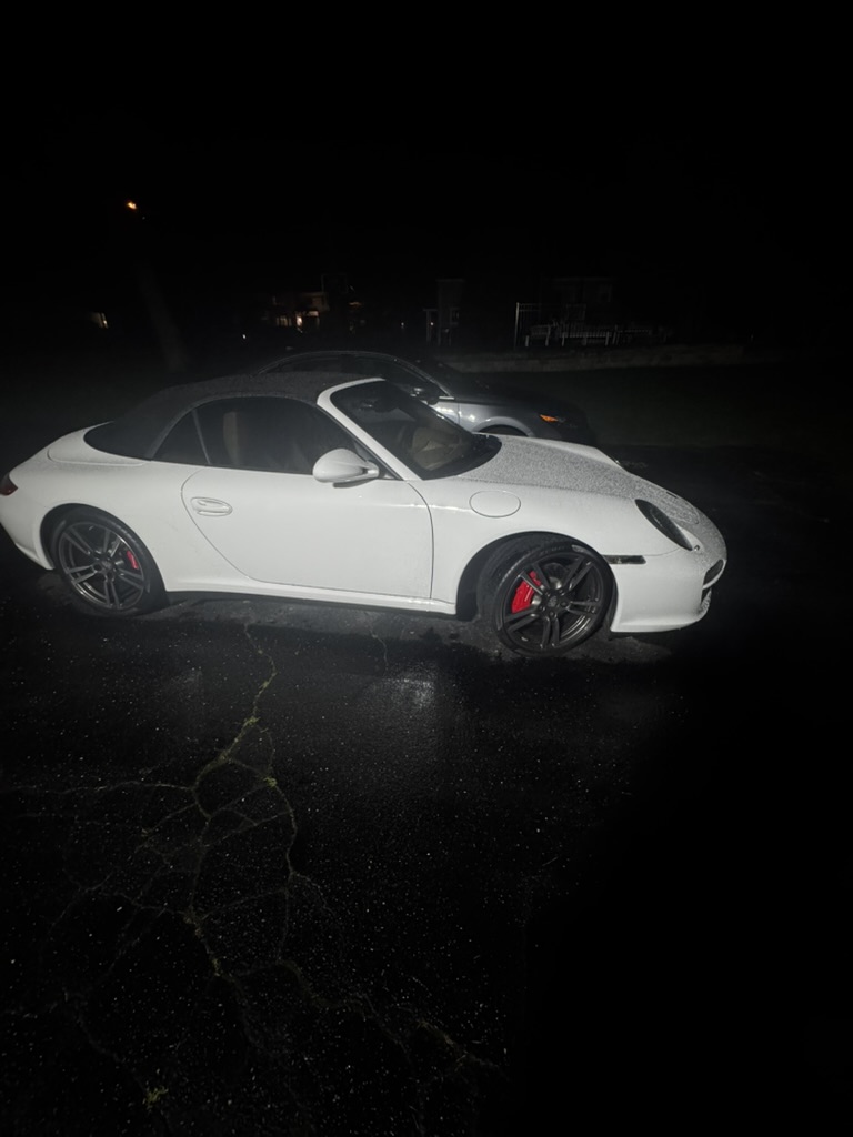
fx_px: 460
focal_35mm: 14
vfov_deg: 102.1
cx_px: 426
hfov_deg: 85.7
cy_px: 568
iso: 800
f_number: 2.2
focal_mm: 2.22
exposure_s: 1/60
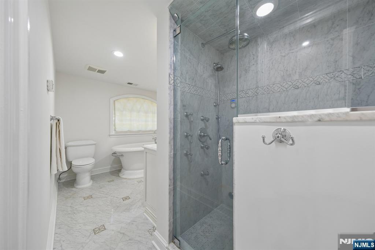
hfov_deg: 112.6
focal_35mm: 12
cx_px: 188
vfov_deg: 90.0
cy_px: 125
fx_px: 125
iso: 160
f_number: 5.6
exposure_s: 1/10
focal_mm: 8
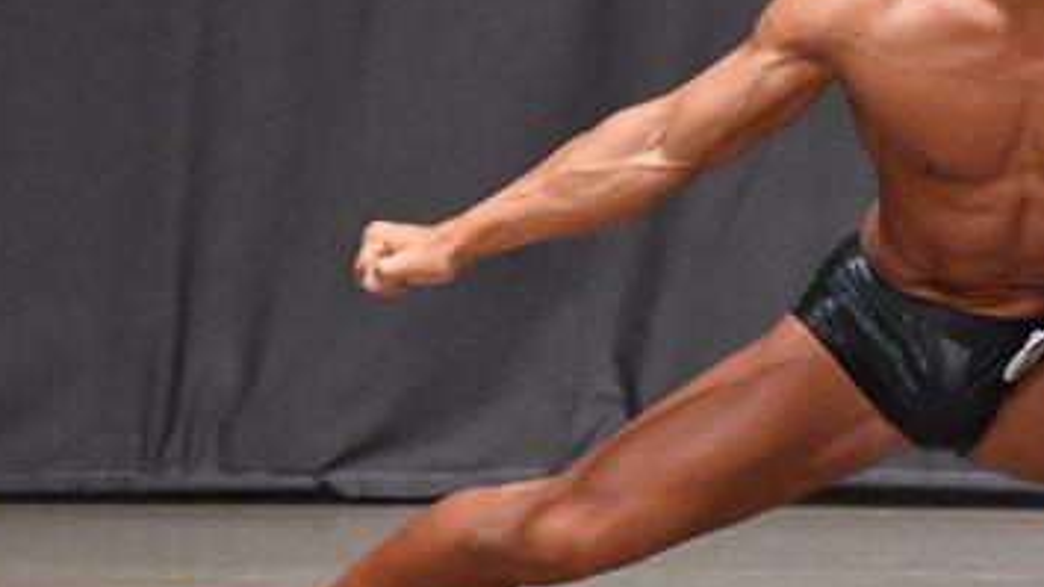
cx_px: 960
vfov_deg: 1.9
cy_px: 204
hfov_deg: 3.3
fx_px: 18102
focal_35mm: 654
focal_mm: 190
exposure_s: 1/400
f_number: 5.6
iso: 8000
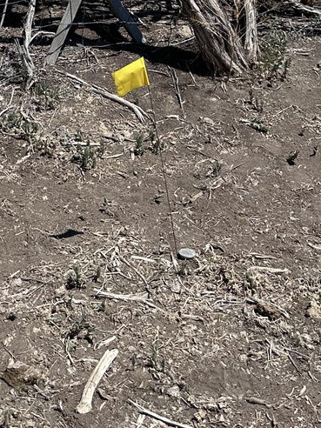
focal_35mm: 75
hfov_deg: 19.1
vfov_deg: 21.8
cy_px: -206
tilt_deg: -6.5
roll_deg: +1.9
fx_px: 927
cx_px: -4
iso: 80
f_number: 1.78
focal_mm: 6.86
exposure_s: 1/5000
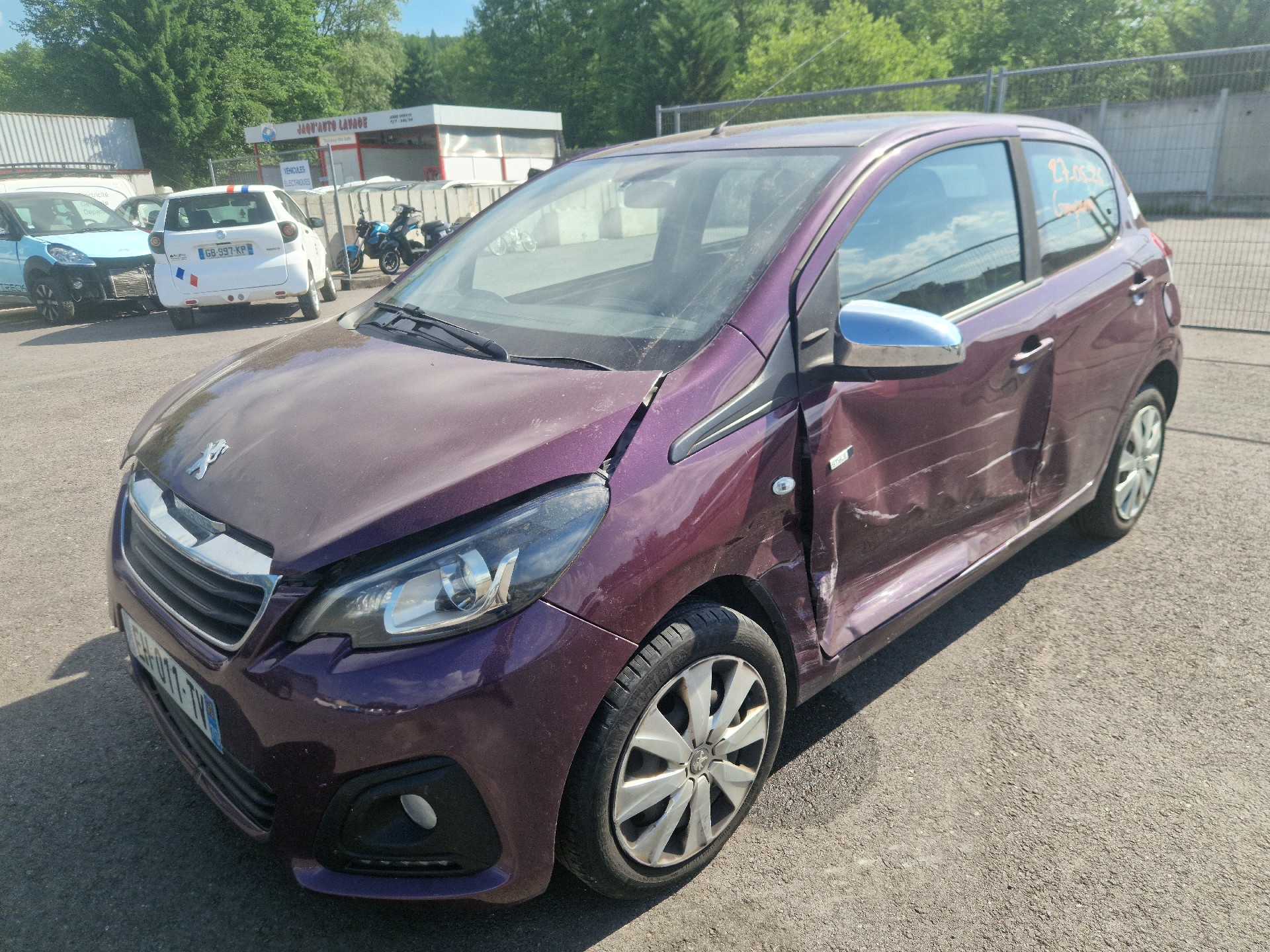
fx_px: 844
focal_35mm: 23
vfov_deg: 58.9
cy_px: 476
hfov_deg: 73.9
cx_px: 635
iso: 50
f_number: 1.8
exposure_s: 1/833
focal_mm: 5.4
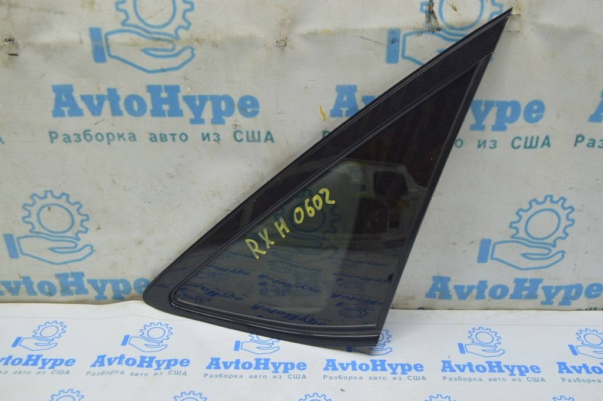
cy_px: 200
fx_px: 603
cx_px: 302
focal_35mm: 36
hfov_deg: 53.2
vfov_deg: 36.8
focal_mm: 24
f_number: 5.6
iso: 400
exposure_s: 1/20
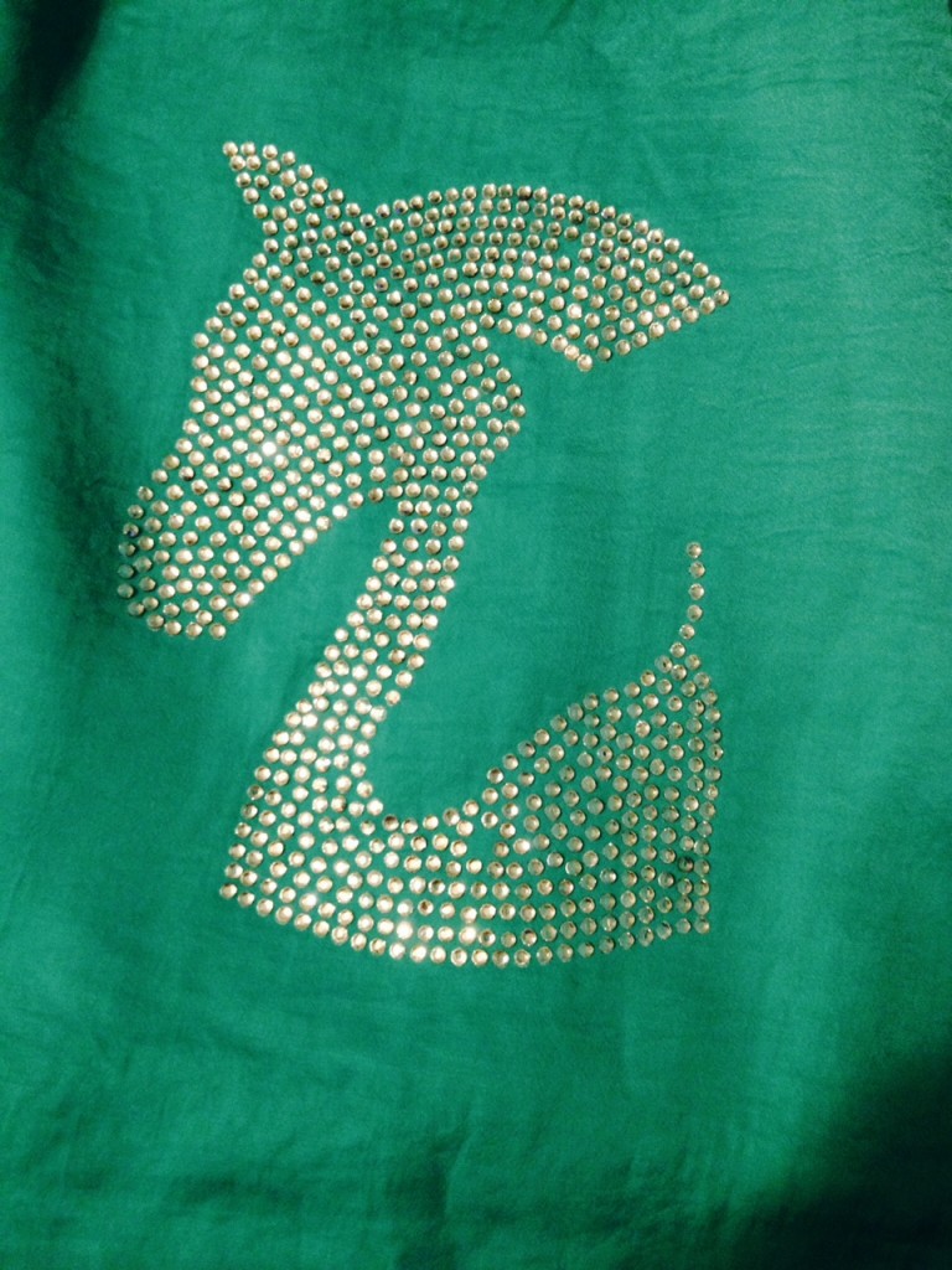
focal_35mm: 35
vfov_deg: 52.6
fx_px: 1283
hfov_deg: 40.7
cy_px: 635
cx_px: 476
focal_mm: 4.28
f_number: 2.4
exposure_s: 1/20
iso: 160
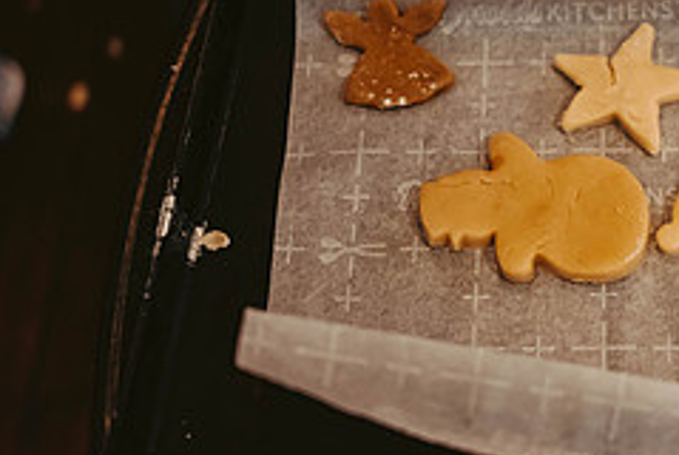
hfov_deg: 20.6
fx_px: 1832
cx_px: 597
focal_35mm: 97
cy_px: 138
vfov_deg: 14.1
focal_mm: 40
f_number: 2
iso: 2500
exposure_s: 1/500
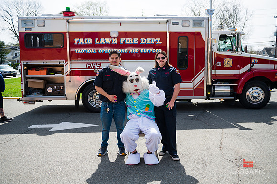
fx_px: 238
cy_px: 92
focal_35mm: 31
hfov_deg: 60.3
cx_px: 138
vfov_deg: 42.3
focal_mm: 31
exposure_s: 1/2500
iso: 200
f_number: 4
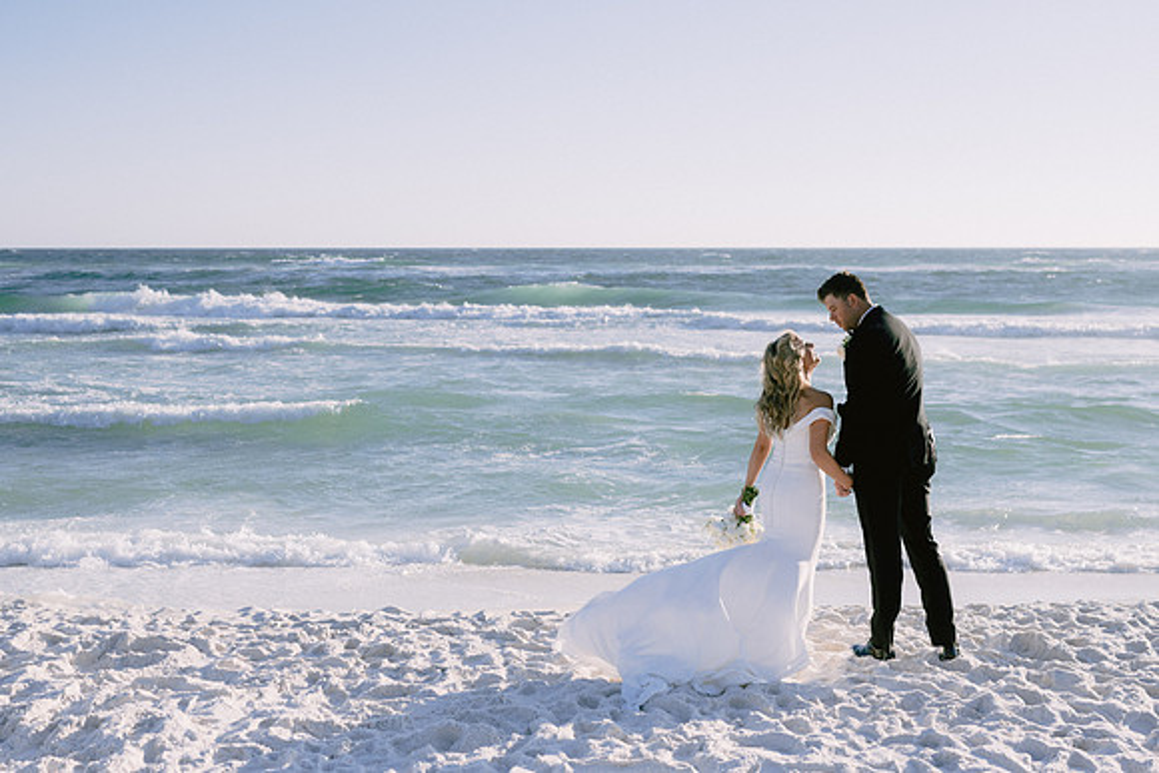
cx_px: 548
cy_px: 317
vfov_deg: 27.5
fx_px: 1578
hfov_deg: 40.3
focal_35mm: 49
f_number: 2.8
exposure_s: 1/8000
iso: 200
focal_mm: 35
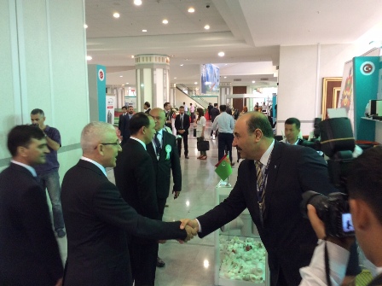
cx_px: 191
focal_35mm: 32
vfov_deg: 44.1
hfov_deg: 56.9
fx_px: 353
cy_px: 143
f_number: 2.4
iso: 80
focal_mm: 3.3
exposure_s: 1/25
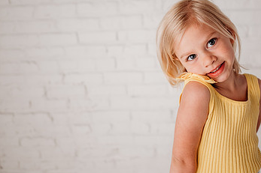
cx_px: 175
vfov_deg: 31.8
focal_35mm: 42
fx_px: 304
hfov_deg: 45.7
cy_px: 68
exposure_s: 1/200
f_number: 2
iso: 100
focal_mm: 24
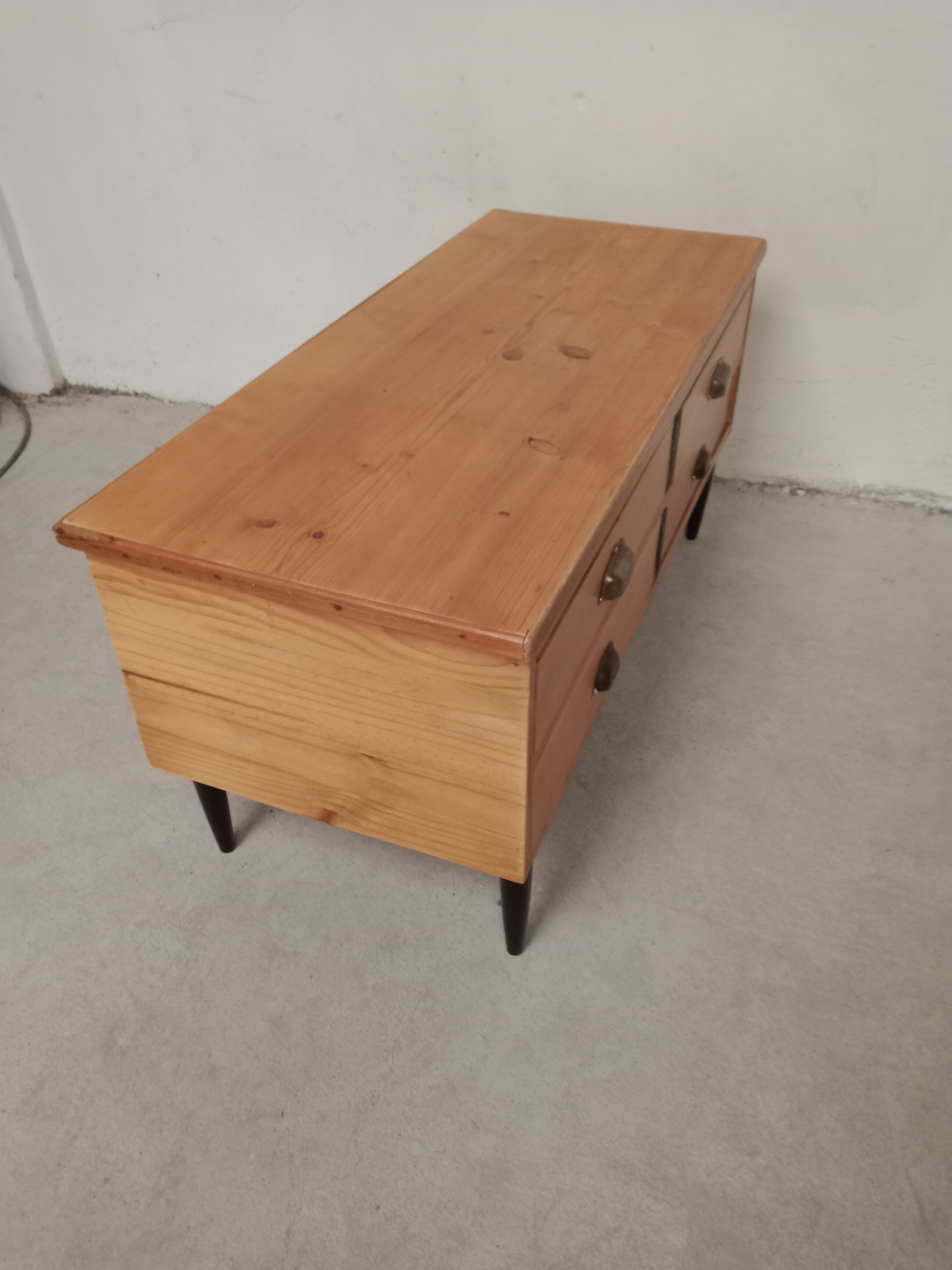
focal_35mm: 20
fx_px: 733
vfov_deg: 81.7
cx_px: 476
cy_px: 635
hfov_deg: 66.0
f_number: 2
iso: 436
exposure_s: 1/33.3
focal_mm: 3.54
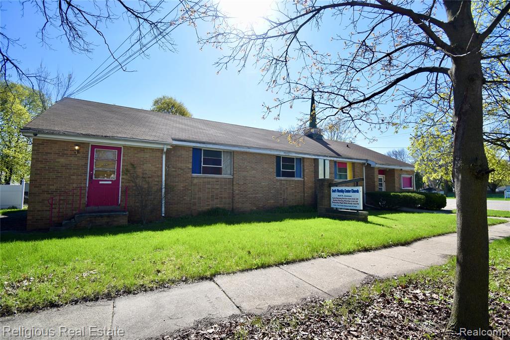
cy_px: 170
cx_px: 255
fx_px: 212
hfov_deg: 100.4
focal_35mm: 15
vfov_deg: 77.3
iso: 100
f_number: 4.5
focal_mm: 10
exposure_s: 1/400
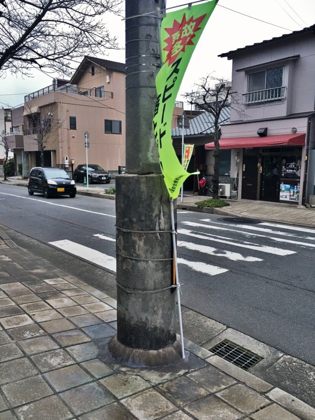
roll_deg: -0.7
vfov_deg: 61.7
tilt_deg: -7.3
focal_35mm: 29
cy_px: 210
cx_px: 158
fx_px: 352
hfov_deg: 48.2
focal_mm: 4.15
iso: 40
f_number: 2.2
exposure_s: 1/15
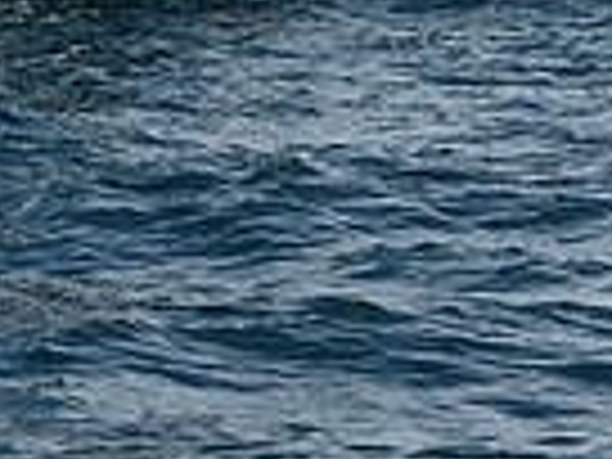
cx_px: 70
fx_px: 5675
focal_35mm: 321
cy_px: -832
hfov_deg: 6.2
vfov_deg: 4.5
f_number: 9
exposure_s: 1/1000
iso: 320
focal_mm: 78
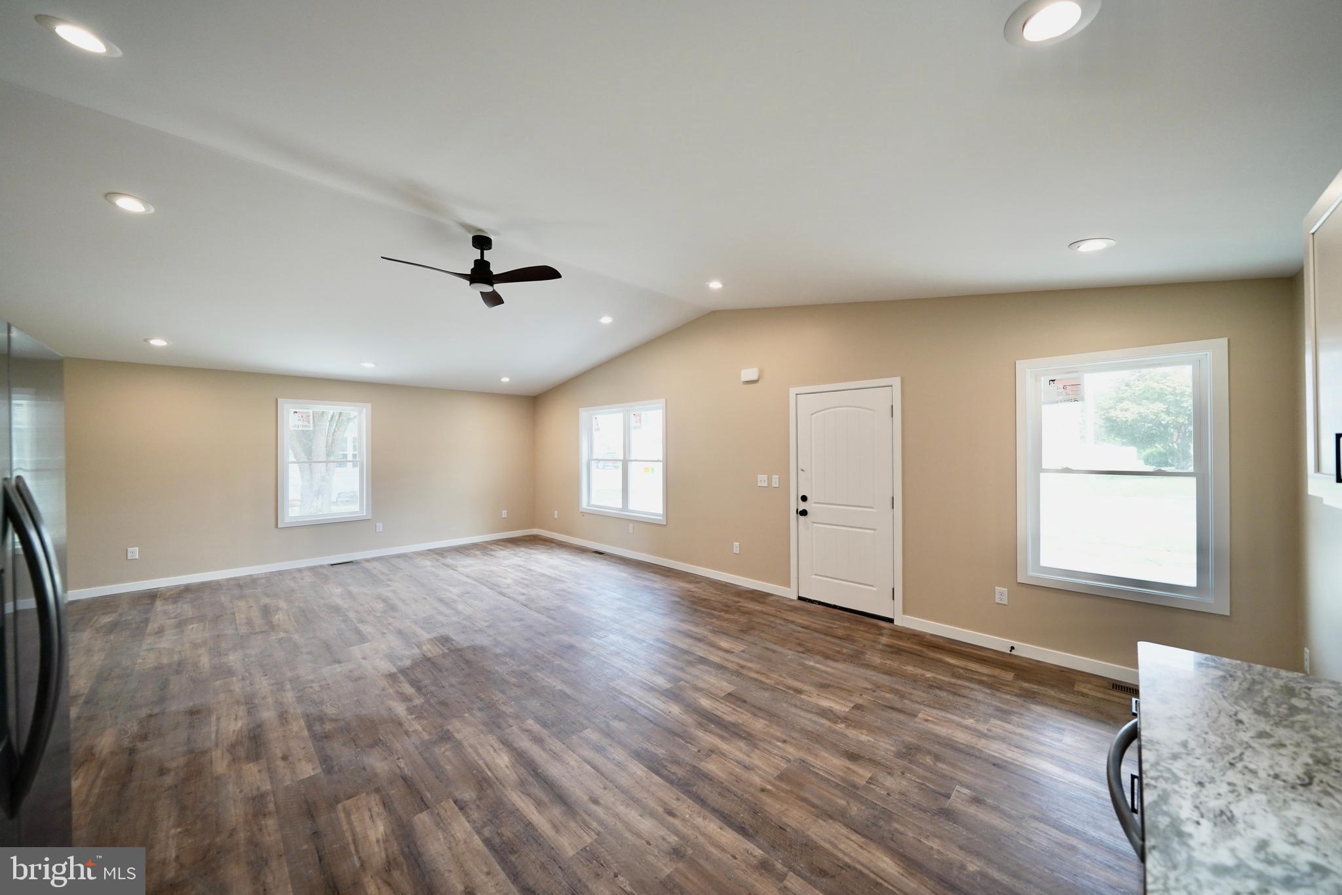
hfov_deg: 112.6
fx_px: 447
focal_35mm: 12
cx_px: 671
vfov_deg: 90.0
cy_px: 448
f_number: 4
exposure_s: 1/160
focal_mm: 12
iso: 640
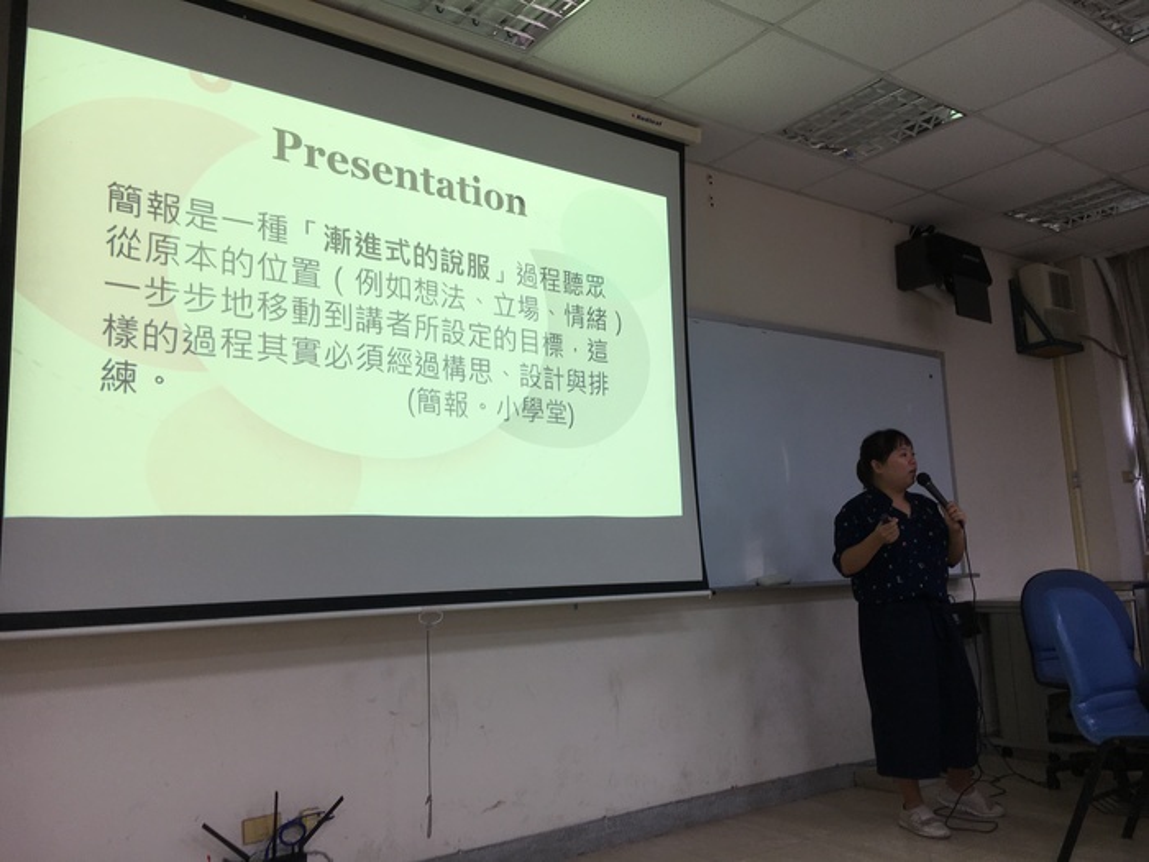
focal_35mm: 29
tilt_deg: +8.7
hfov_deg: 61.7
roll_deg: +1.7
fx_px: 963
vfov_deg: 48.2
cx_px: 574
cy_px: 431
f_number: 2.2
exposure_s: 1/60
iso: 25
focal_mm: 4.15
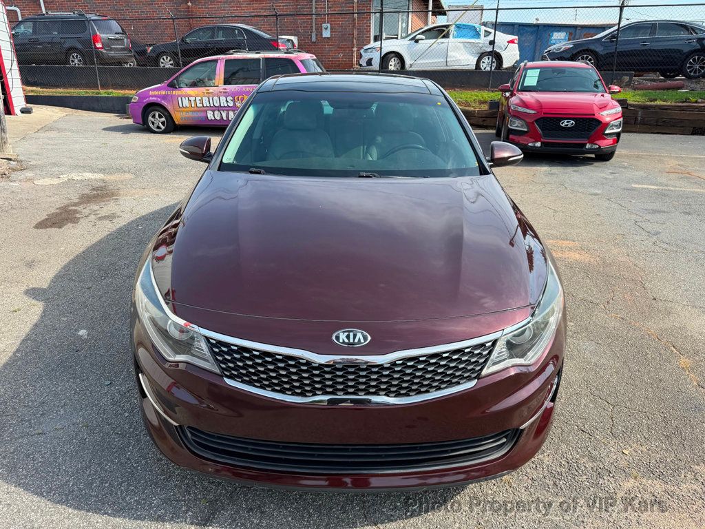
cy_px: 264
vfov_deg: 56.8
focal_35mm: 24
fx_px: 489
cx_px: 352
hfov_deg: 71.6
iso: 80
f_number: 1.78
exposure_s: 1/1493
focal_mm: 6.76
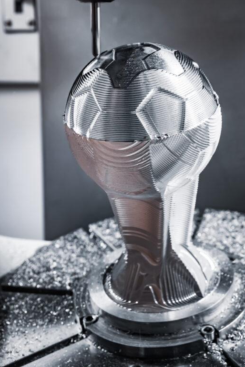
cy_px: 174
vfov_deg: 21.9
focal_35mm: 93
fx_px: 949
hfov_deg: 14.7
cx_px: 139
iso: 1600
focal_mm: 70
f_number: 4.5
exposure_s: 1/125
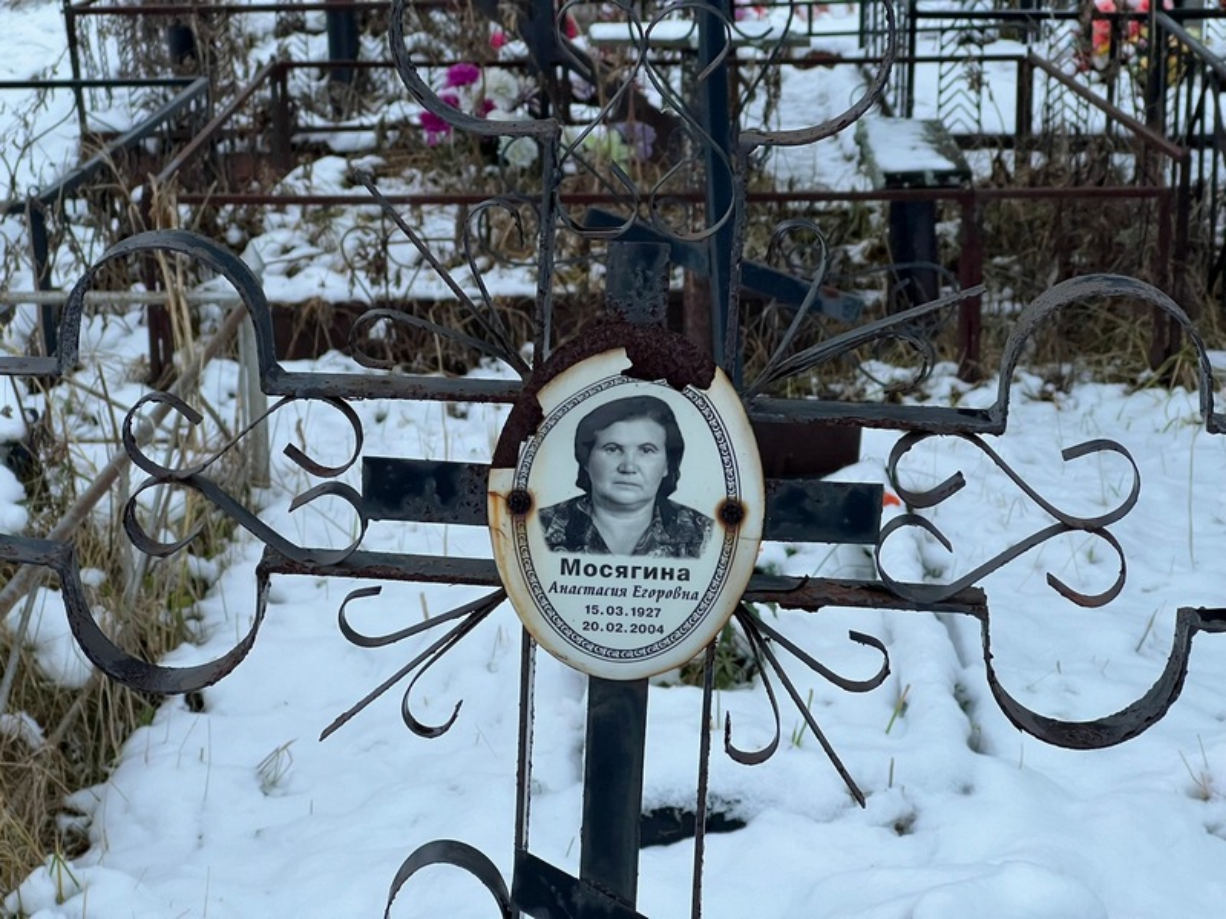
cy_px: 460
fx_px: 2727
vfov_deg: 19.1
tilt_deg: -15.8
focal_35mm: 77
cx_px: 613
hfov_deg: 25.3
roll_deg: +1.8
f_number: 2.8
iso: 200
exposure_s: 1/60
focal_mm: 9
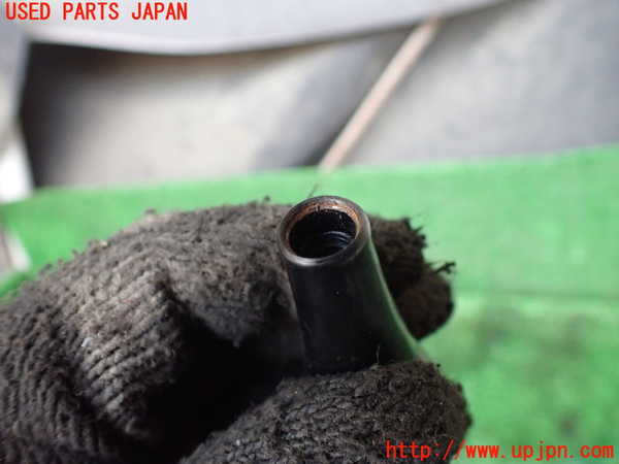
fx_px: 536
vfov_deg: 46.8
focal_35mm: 30
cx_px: 310
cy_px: 232
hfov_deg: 60.0
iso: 800
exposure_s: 1/125
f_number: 2.3
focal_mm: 5.4
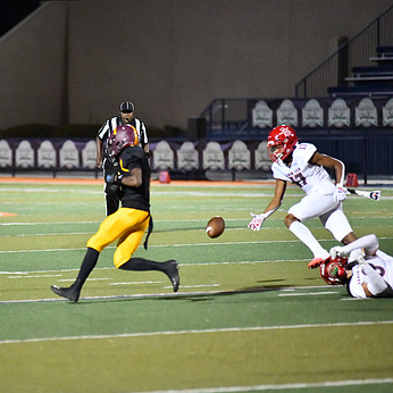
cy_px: 219
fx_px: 3661
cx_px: 95
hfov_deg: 6.1
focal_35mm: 285
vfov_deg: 6.1
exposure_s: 1/3200
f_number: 2.8
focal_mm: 200
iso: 14400
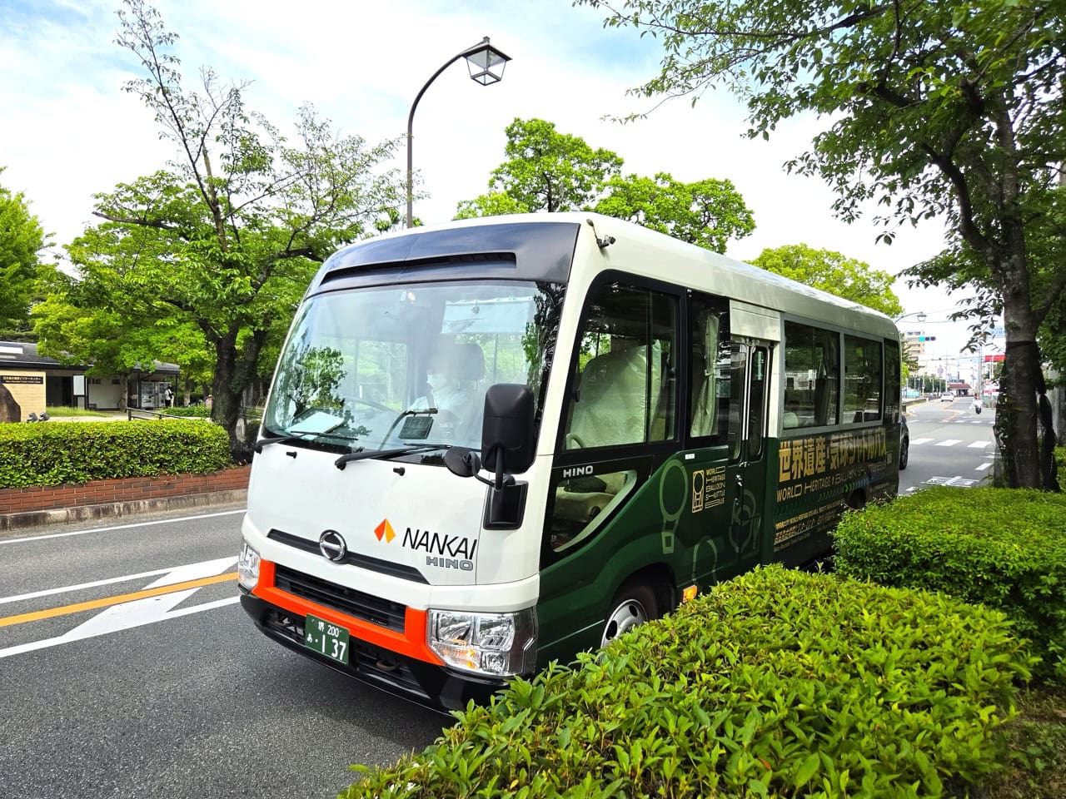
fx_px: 708
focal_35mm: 23
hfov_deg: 73.9
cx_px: 533
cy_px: 400
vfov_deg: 58.9
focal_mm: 5.4
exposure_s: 1/3798
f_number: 1.8
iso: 80
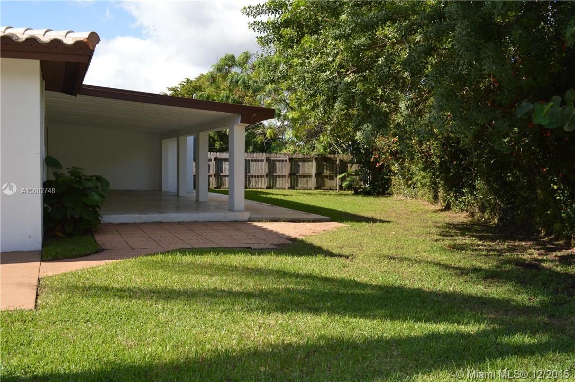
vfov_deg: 36.8
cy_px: 191
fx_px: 574
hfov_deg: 53.2
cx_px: 288
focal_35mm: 36
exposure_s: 1/200
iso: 100
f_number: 7.1
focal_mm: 24
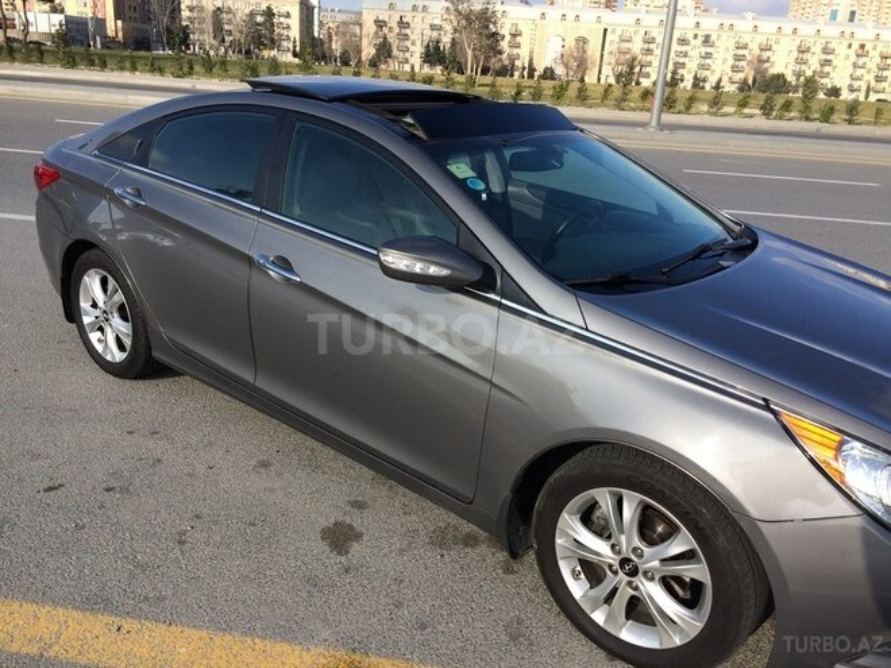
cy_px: 334
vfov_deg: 48.2
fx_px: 746
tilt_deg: -20.1
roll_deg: -3.5
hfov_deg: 61.7
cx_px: 446
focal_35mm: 29
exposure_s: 1/1866
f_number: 2.2
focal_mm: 4.15
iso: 32
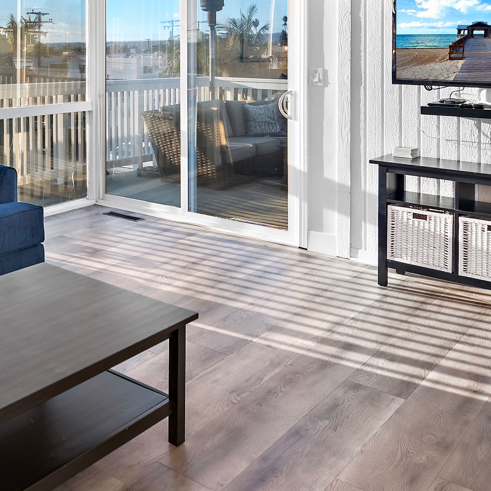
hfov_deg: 34.5
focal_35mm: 43
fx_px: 690
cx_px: -33
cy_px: 51
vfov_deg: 36.7
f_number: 7.1
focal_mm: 14
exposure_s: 1/1.67
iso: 125
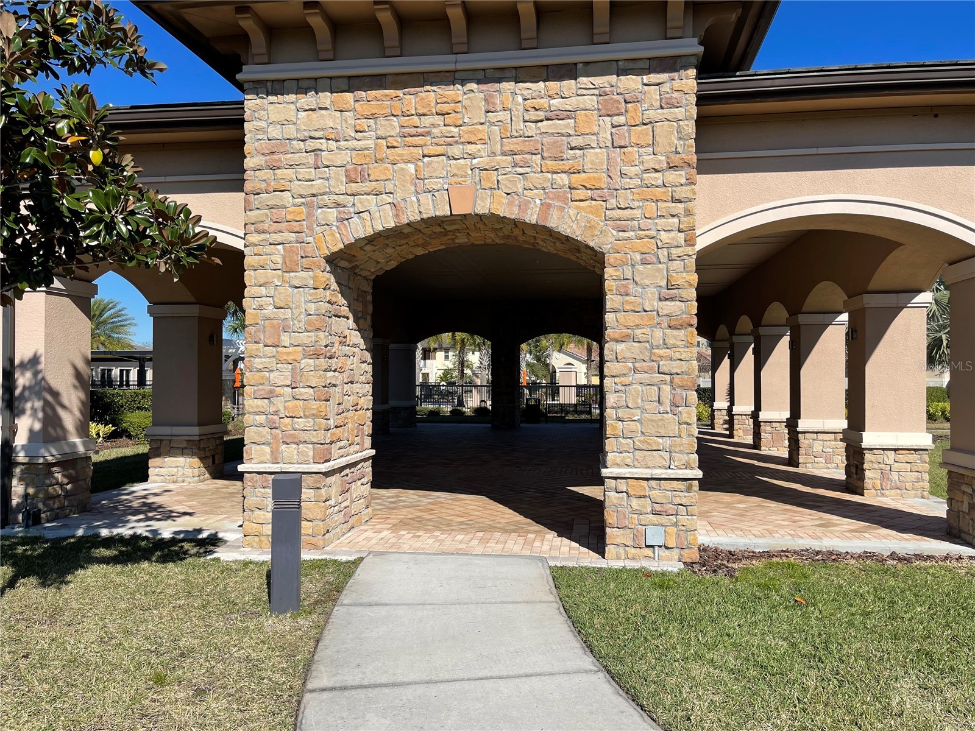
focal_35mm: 26
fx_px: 732
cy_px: 366
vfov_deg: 53.1
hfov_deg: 67.3
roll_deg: +0.5
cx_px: 488
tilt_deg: -0.1
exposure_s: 1/4902
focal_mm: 5.1
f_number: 1.6
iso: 32
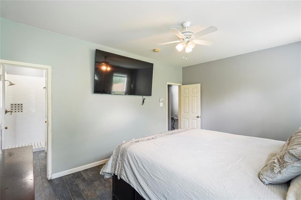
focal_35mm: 16
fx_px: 134
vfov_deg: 73.7
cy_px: 100
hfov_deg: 96.8
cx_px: 150
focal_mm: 16
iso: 125
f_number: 6.3
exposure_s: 1/1.25
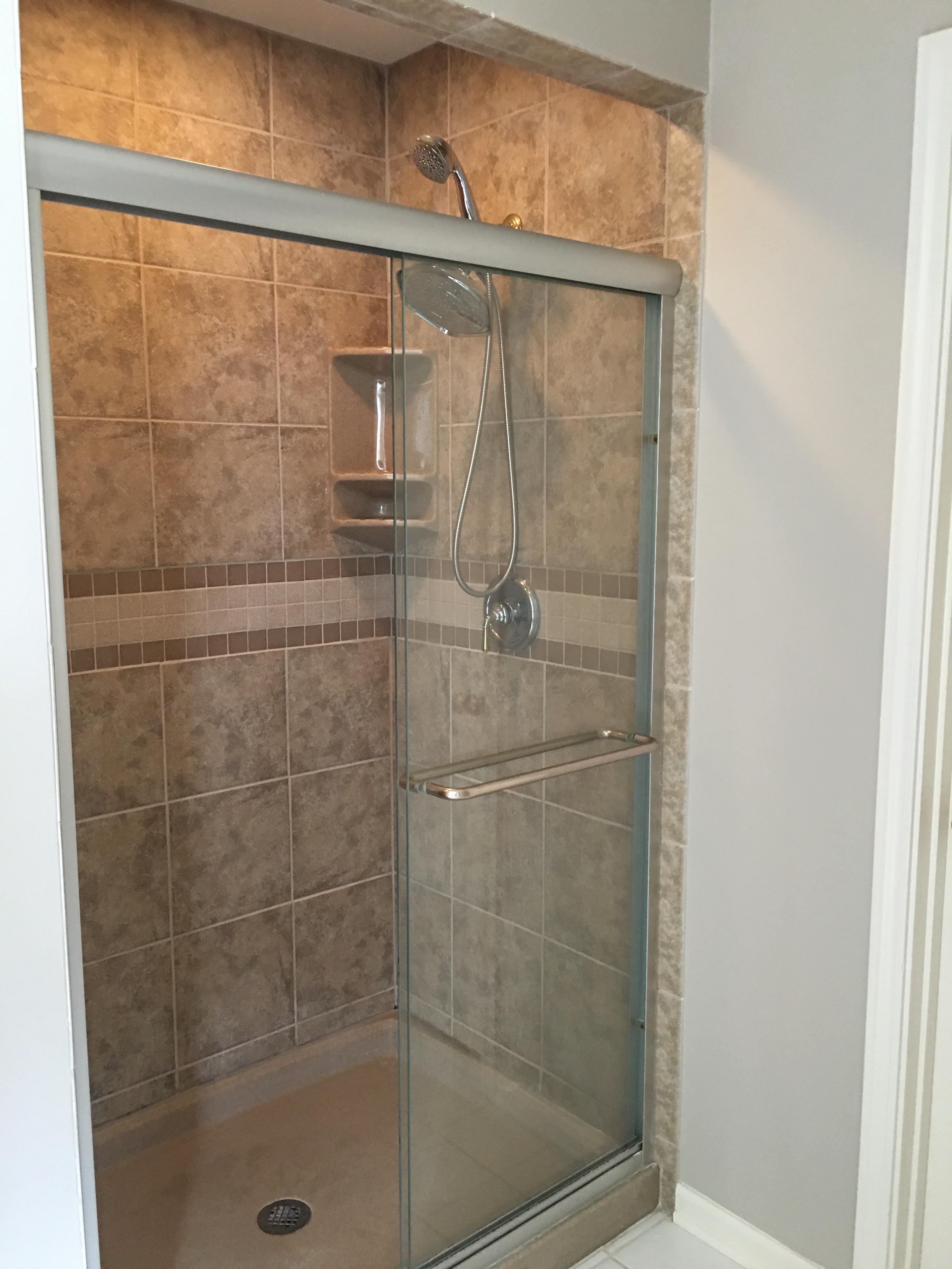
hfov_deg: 48.2
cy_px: 634
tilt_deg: -7.8
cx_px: 476
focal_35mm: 29
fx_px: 1063
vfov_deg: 61.7
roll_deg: +0.5
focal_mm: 4.15
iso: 80
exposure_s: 1/10
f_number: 2.2
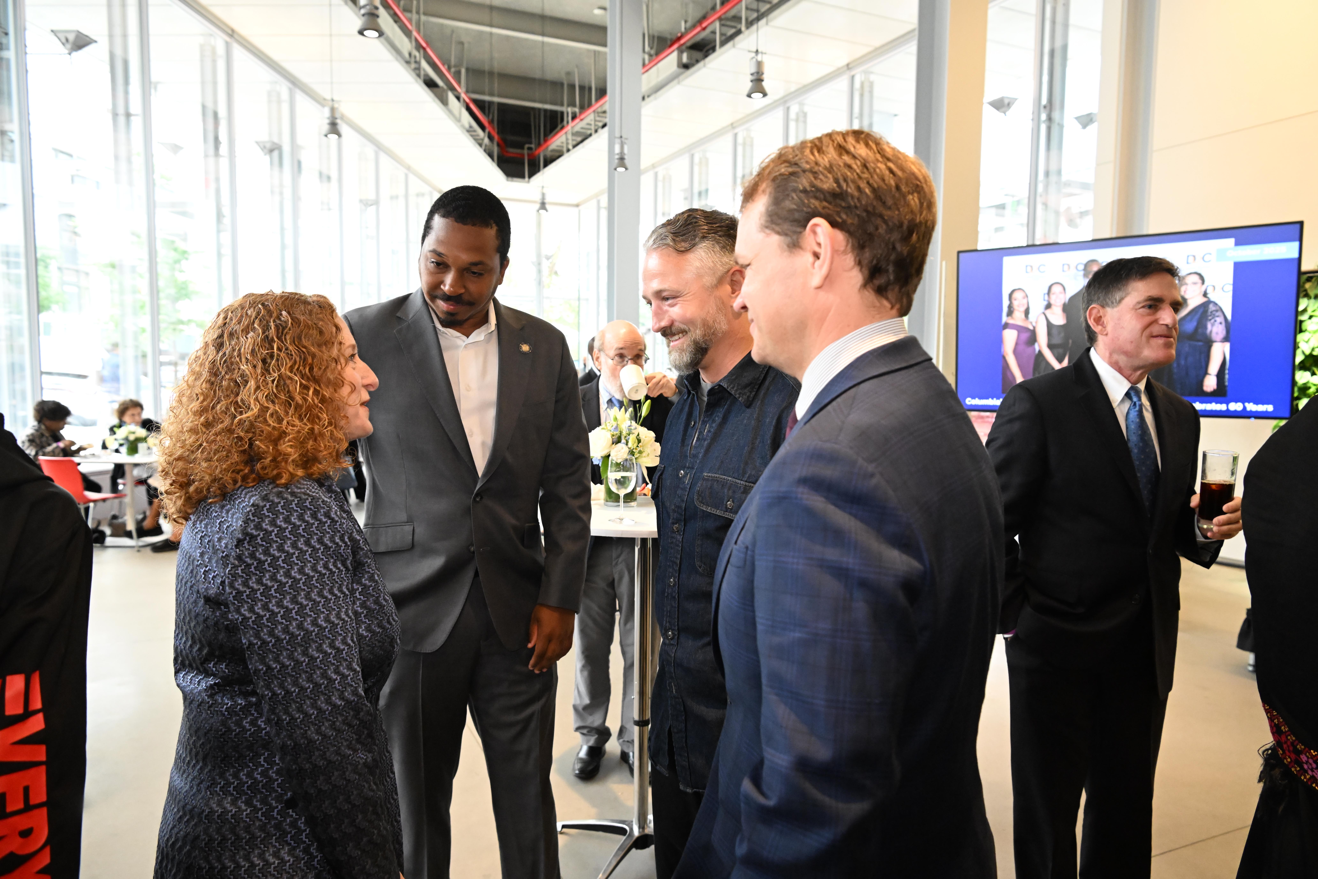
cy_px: 440
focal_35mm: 24
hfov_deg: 73.7
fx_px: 879
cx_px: 659
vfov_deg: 53.1
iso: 6400
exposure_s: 1/200
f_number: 5
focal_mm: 24
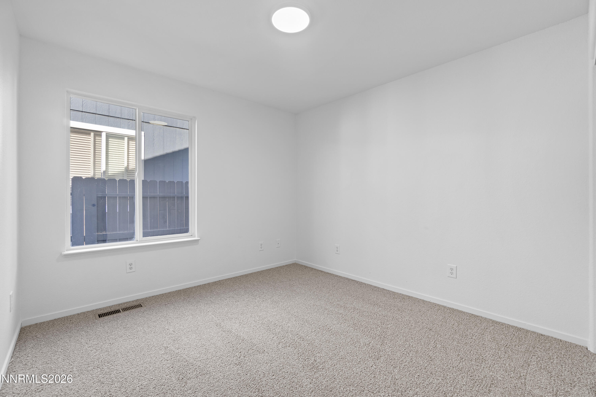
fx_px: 248
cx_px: 298
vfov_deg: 77.3
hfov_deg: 100.4
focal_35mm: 15
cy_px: 198
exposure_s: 1/2
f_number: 6.3
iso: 100
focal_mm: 10
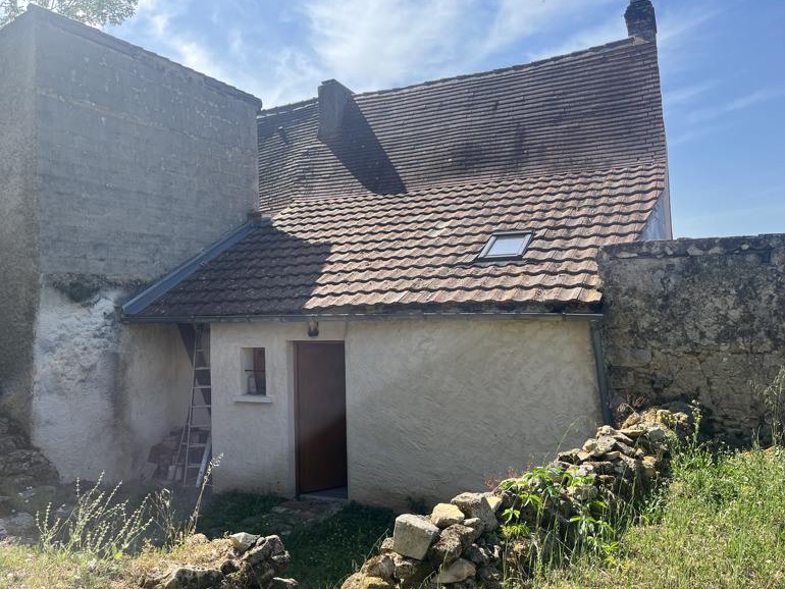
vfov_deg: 51.4
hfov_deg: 65.3
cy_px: 285
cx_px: 391
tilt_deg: +2.4
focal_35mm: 27
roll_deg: +2.2
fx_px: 612
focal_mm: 5.1
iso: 50
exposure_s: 1/1776
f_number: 1.6
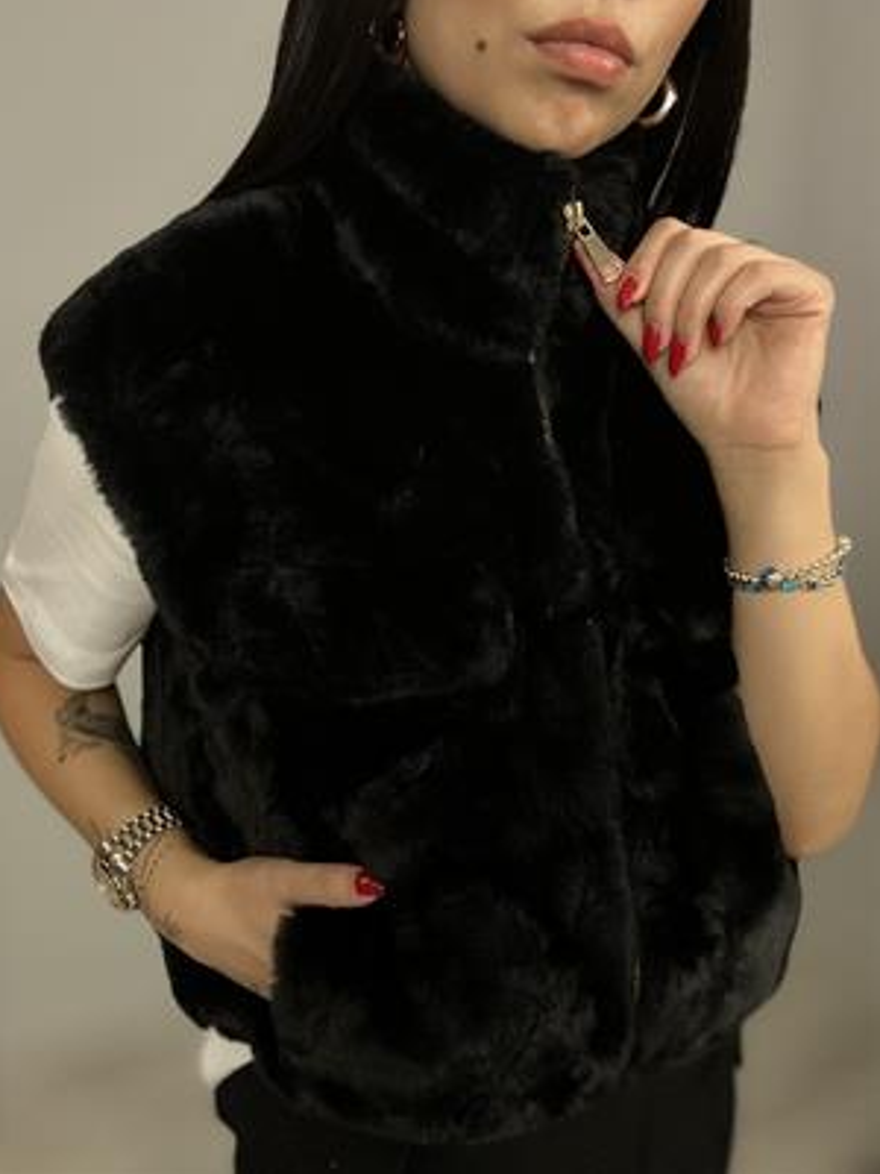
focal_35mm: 31
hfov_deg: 45.4
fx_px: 1051
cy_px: 577
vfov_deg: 58.3
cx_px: 428
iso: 250
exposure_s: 1/50
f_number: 1.9
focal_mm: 2.69
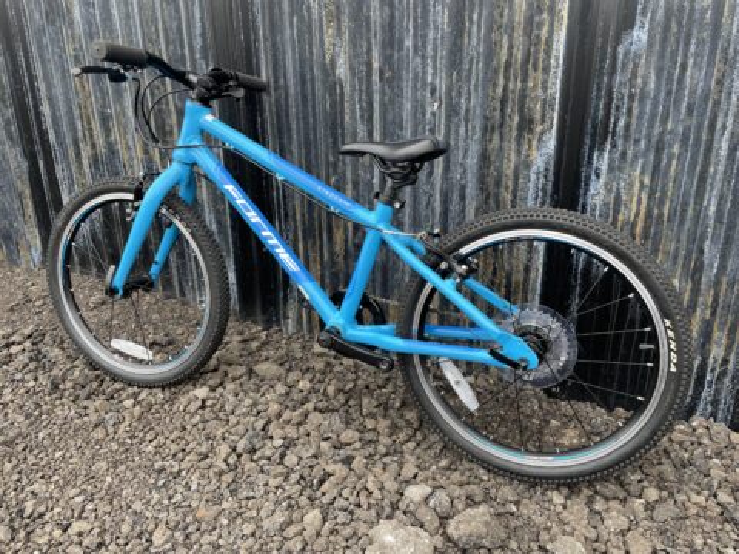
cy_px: 277
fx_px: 555
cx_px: 370
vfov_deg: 53.1
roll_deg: +0.9
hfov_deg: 67.3
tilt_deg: -19.9
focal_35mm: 26
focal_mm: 4.2
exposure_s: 1/250
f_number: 1.6
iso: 32
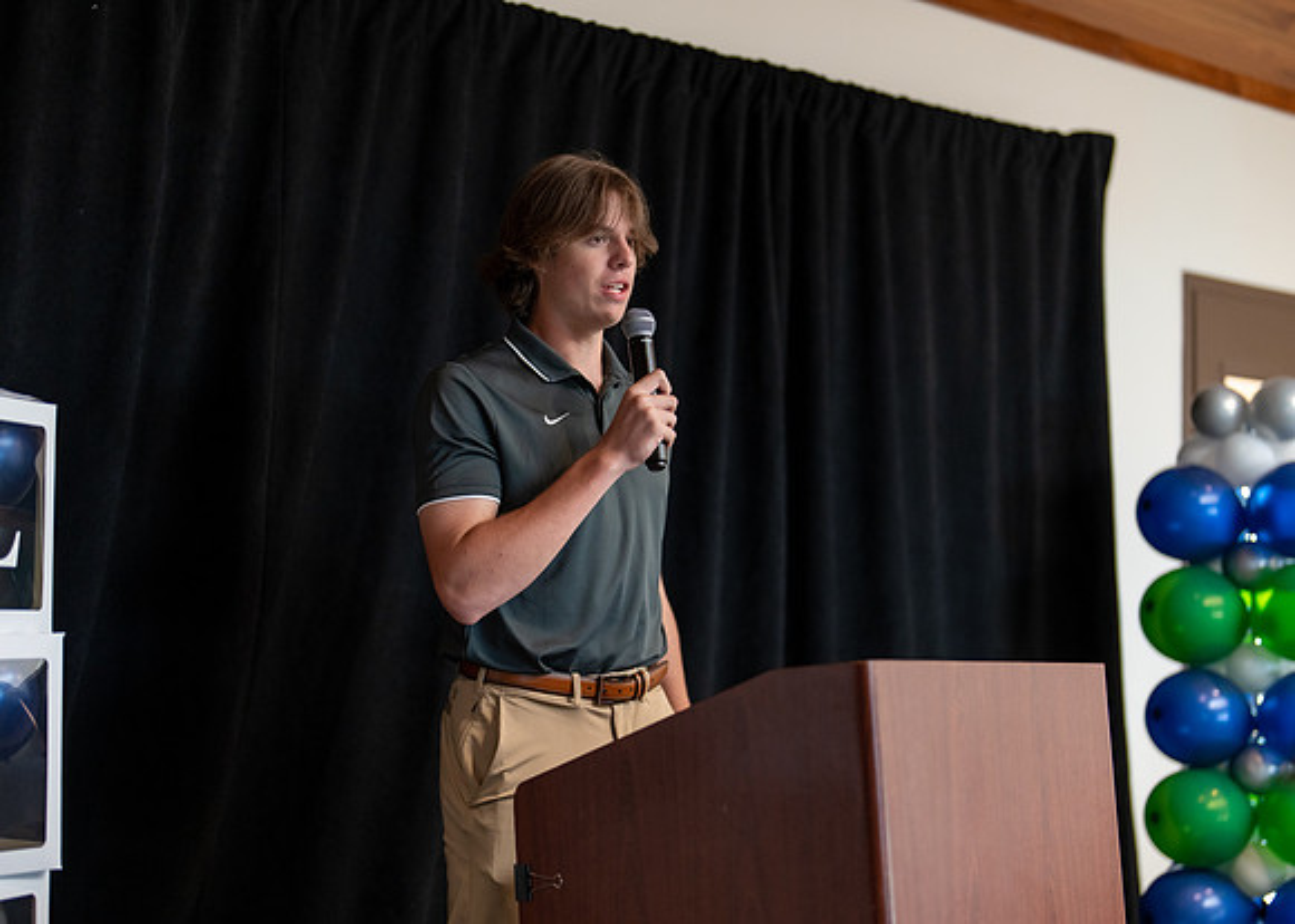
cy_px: 540
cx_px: 622
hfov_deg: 32.0
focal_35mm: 61
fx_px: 2258
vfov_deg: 23.1
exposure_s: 1/320
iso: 640
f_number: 1.2
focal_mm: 50
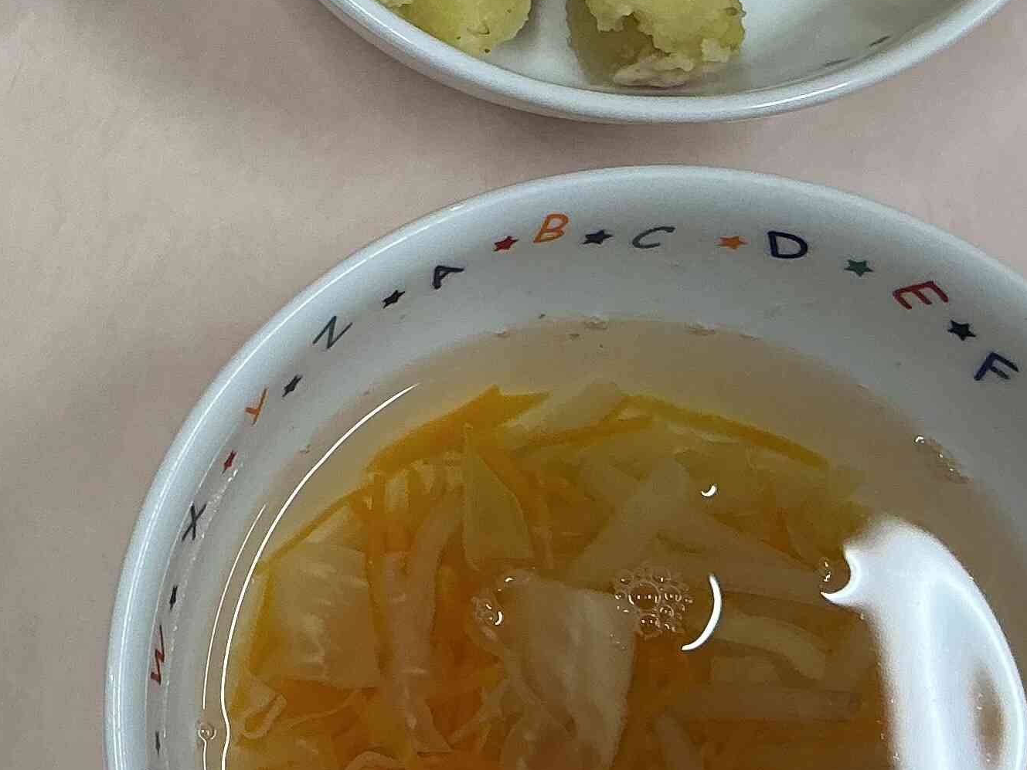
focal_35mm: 88
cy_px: 291
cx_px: -164
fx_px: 2611
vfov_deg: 16.8
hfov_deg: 20.9
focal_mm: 3
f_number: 1.8
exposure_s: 1/60
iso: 32
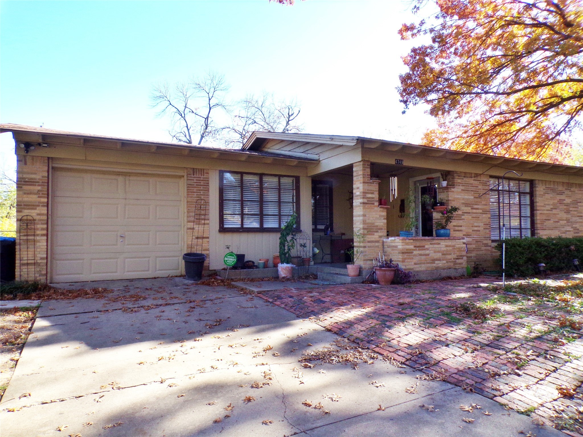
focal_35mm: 24
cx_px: 292
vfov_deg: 56.8
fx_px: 404
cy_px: 218
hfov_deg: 71.6
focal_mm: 4.3
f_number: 8
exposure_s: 1/52
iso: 80
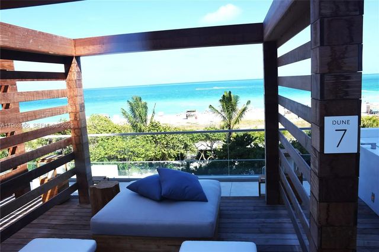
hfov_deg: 62.0
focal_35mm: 30
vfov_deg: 43.6
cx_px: 190
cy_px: 126
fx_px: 316
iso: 200
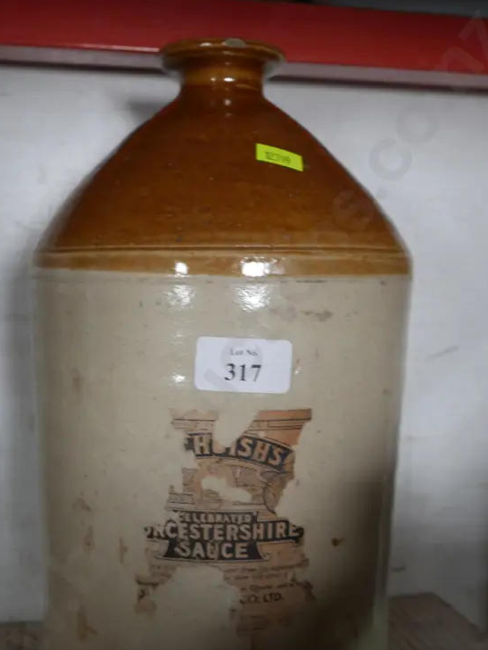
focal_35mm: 45
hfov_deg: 32.2
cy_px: 388
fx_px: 845
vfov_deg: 41.9
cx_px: 218
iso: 400
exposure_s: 1/60
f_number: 3.6
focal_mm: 16
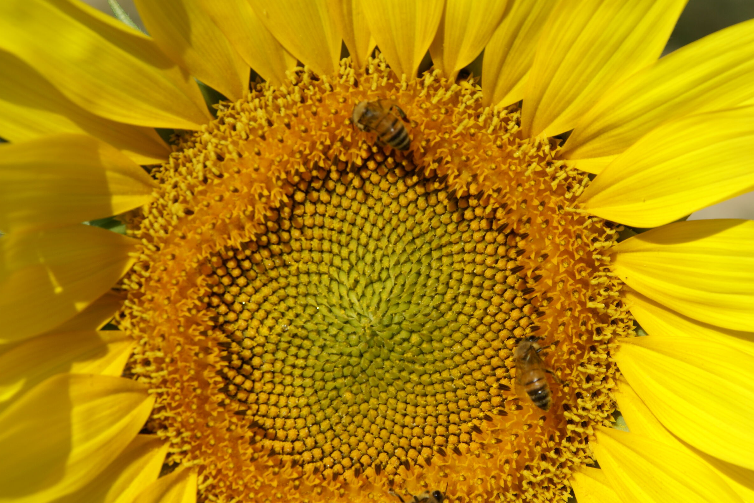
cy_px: 253
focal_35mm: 151
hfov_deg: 13.6
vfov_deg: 9.1
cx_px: 375
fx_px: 3163
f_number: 10
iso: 100
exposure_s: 1/200
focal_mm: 100
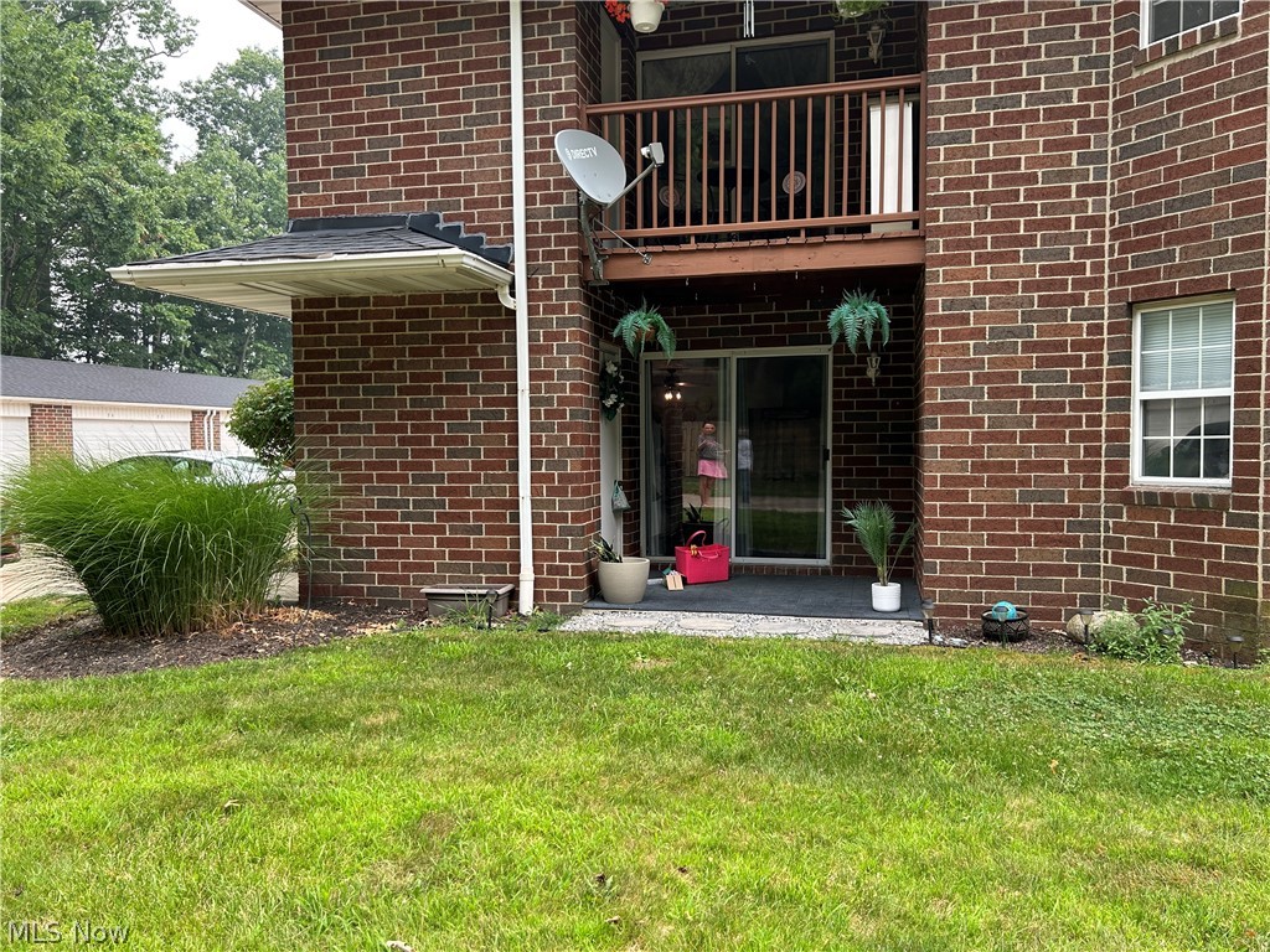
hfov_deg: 67.3
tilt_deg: -3.0
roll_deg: -0.1
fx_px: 954
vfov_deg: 53.1
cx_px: 635
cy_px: 476
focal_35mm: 26
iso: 50
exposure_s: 1/594
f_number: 1.5
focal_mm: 5.7
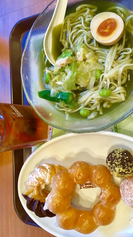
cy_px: 119
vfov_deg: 61.0
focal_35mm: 32
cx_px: 66
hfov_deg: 36.7
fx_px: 201
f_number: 2.2
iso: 64
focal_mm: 4.15
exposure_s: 1/30
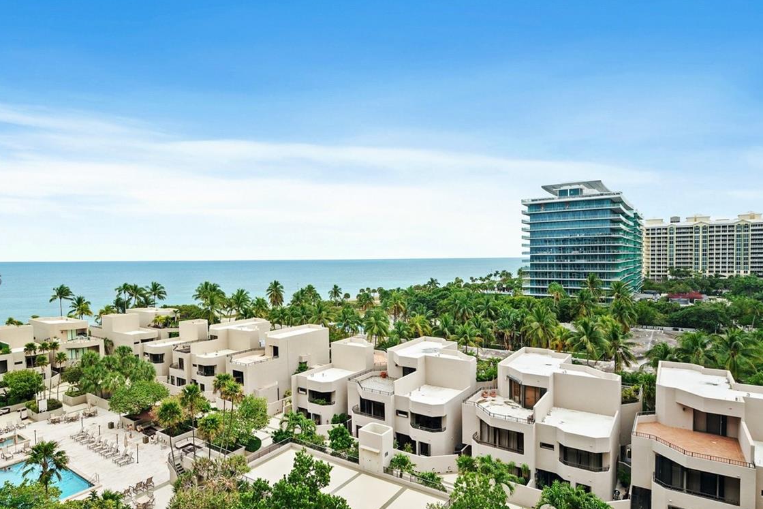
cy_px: 280
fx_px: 424
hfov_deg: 83.6
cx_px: 334
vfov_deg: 61.8
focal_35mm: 20
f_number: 8
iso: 200
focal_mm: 14
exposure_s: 1/200
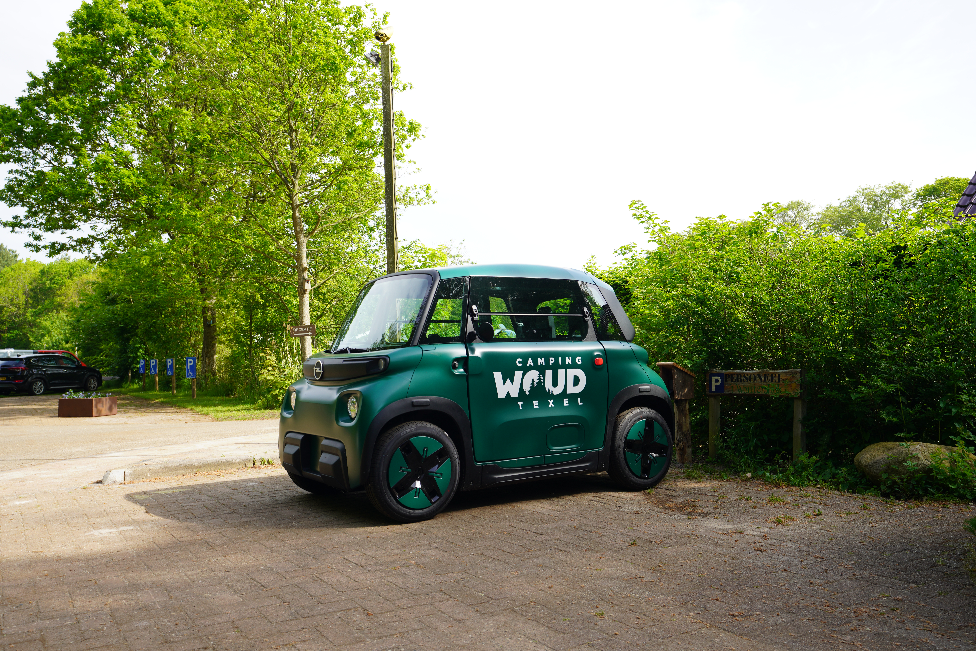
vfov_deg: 43.6
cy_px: 326
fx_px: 813
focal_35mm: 30
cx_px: 488
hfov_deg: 61.9
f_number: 6.3
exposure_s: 1/100
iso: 100
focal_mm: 30
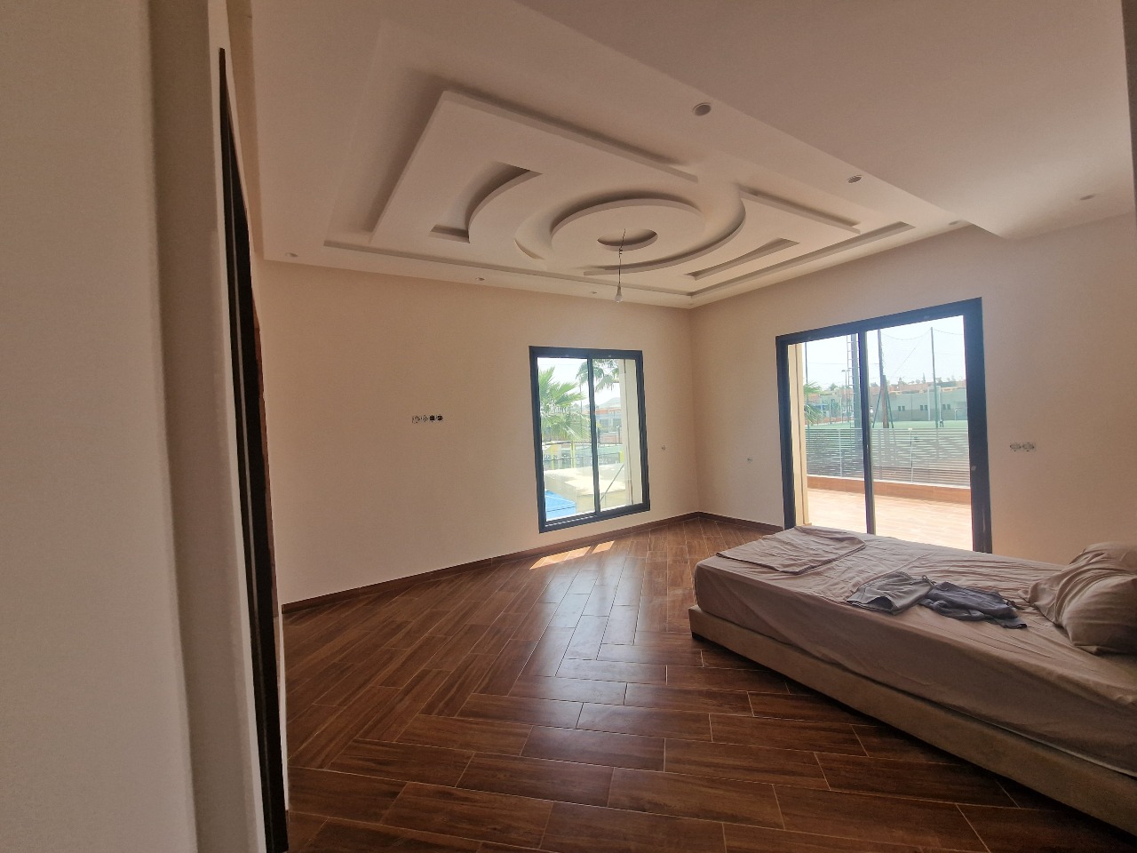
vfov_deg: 89.9
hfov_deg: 106.2
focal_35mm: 13
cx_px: 568
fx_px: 427
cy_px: 426
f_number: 2.2
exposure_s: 1/469
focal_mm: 2.2
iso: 50
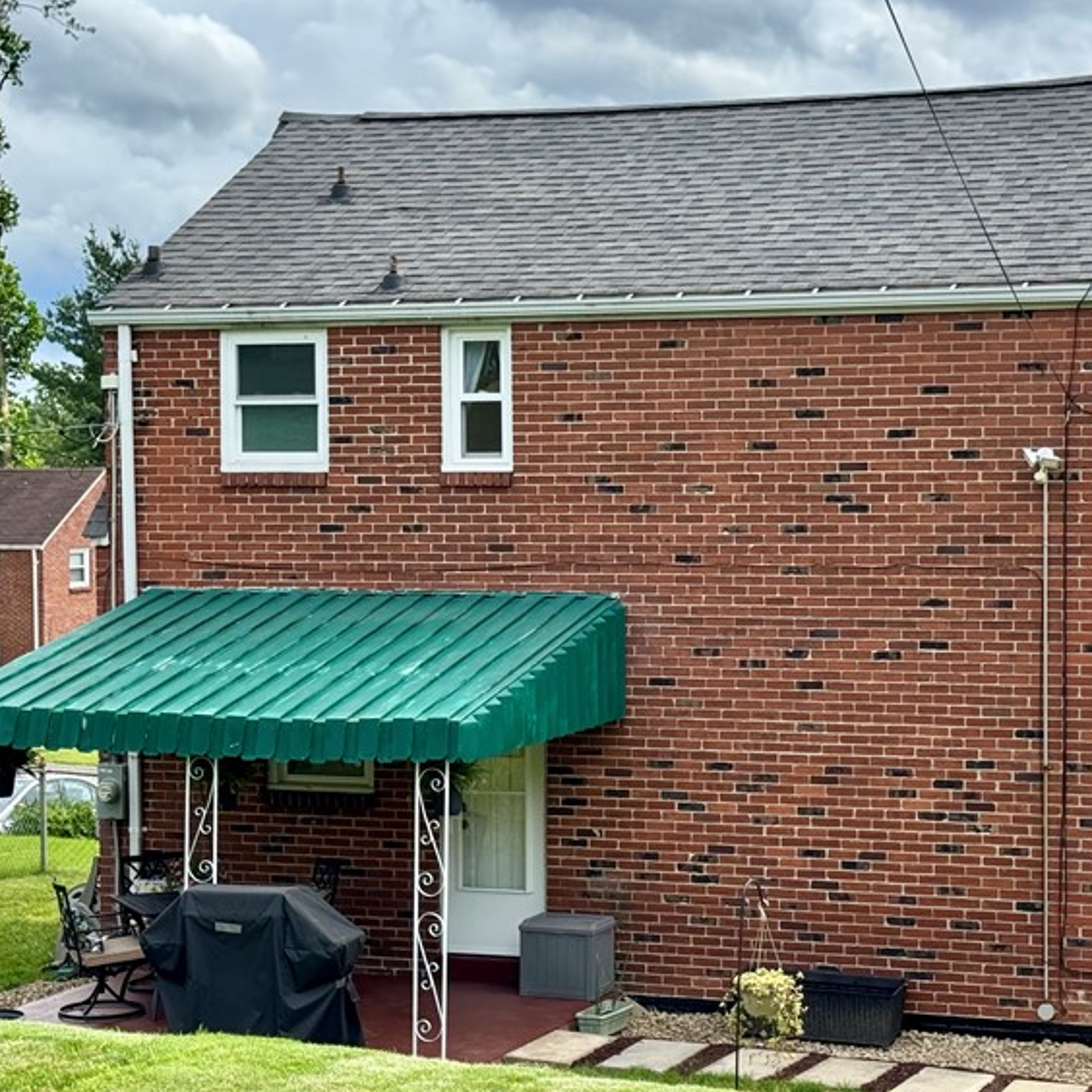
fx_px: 2748
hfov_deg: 22.5
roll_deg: +0.5
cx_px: 629
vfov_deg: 22.5
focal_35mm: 77
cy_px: 561
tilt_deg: -3.2
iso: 64
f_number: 1.78
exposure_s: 1/1869
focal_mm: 6.76
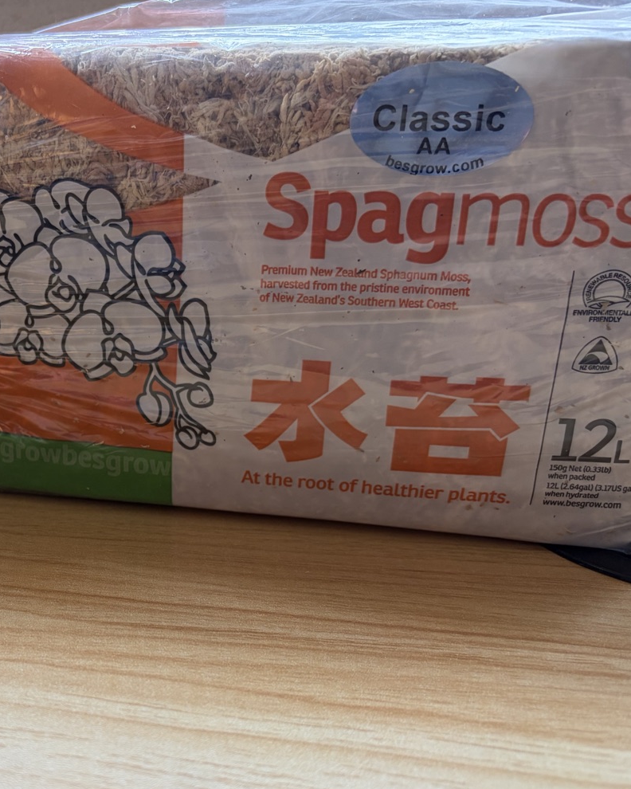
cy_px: 475
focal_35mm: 41
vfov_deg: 44.5
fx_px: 957
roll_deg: +1.3
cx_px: 74
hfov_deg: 34.6
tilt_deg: -22.3
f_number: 1.6
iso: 125
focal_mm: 5.96
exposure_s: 1/117
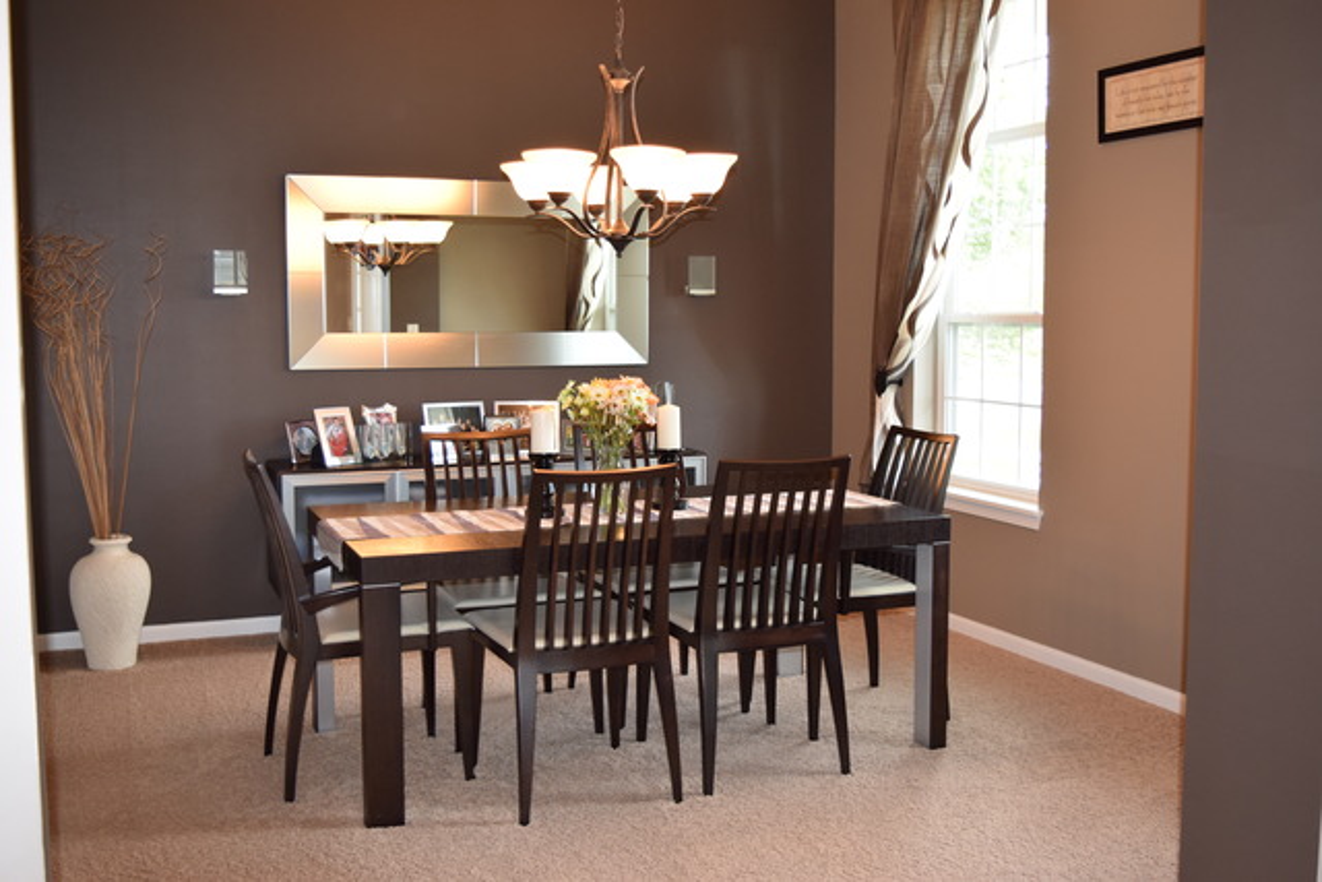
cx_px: 661
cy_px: 441
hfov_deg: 51.3
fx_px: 1377
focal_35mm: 38
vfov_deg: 35.5
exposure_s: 1/100
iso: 800
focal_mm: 25
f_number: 5
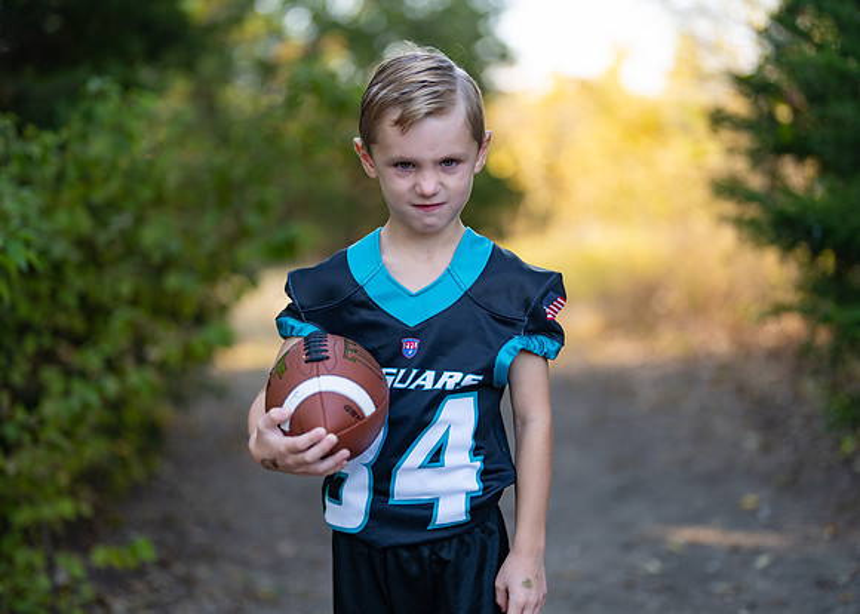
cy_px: 306
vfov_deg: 26.6
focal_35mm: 53
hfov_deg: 36.6
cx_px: 407
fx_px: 1299
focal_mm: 50
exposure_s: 1/500
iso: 100
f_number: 1.2
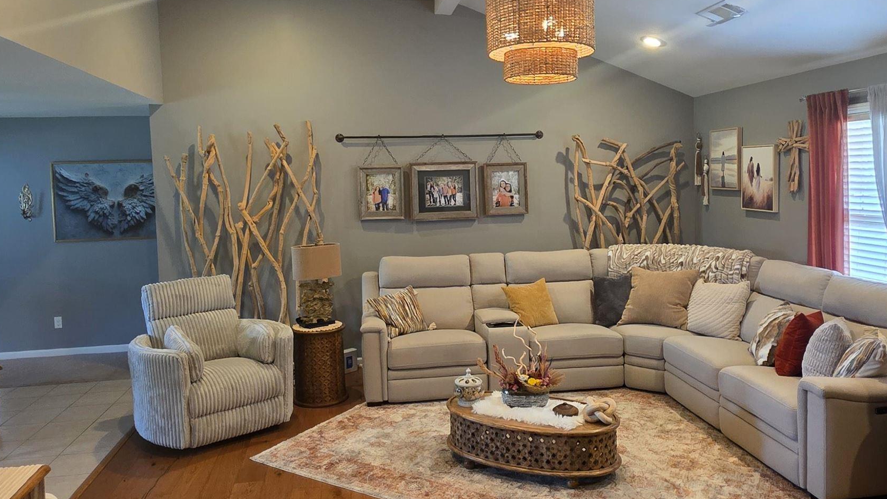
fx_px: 612
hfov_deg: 71.9
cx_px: 453
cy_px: 222
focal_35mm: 26
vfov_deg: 44.3
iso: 320
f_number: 1.9
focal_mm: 2.2
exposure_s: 1/60
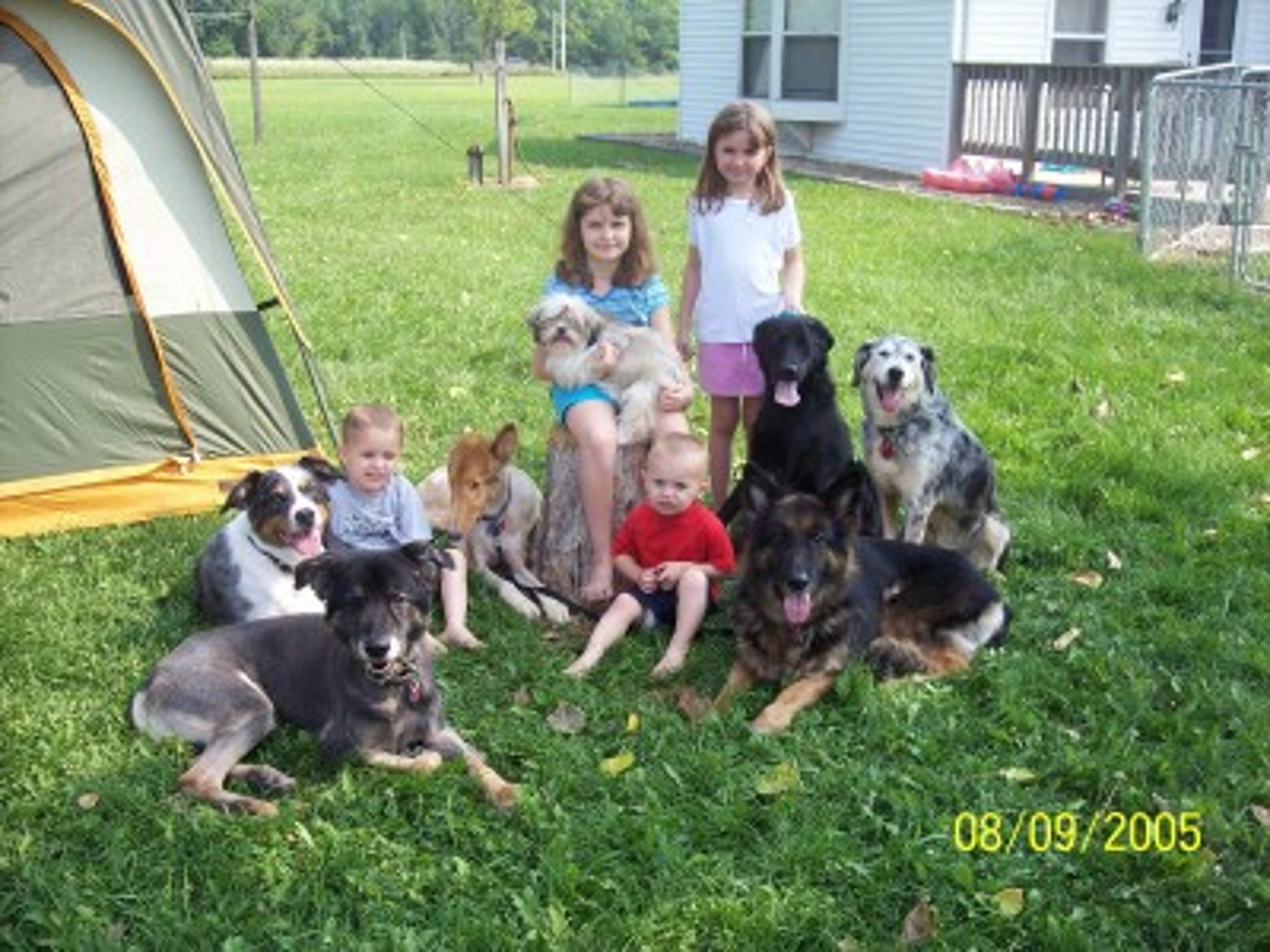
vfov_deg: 36.8
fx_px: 1431
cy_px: 476
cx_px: 635
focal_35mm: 39
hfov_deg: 47.9
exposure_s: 1/350
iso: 100
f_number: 3.4
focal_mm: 8
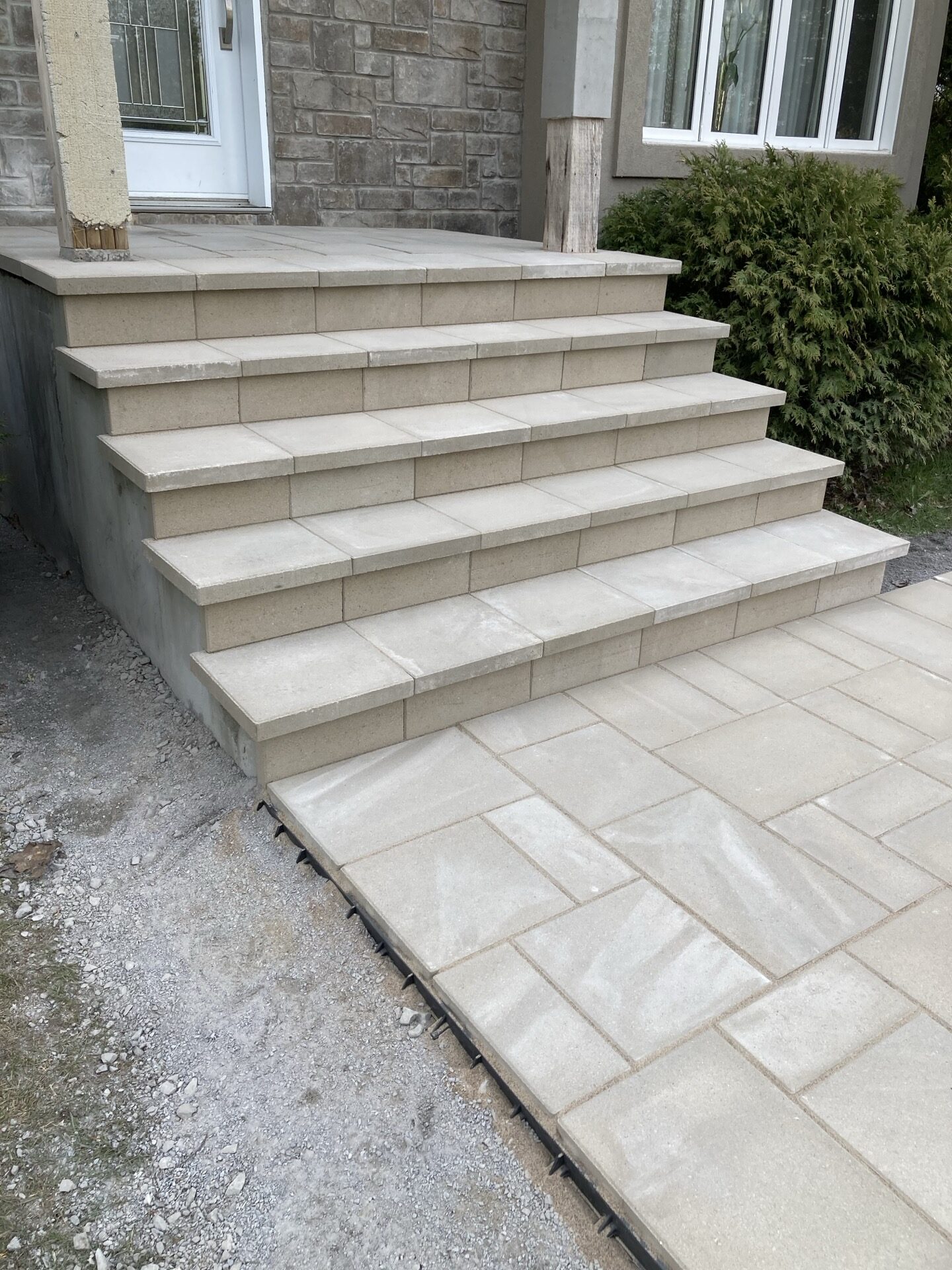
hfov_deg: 49.7
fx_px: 1027
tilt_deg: -23.0
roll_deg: -1.4
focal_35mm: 28
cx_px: 476
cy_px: 635
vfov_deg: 63.4
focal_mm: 3.99
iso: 20
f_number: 1.8
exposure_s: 1/585
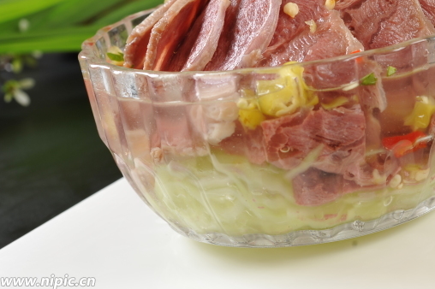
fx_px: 1461
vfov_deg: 11.2
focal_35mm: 121
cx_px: 353
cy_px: 5
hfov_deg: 16.8
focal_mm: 60
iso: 200
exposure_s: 1/125
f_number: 13
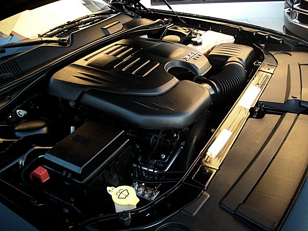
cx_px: 154
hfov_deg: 51.4
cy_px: 116
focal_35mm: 36
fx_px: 320
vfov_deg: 39.7
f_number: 2.8
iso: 400
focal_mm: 6.3
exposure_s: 1/100
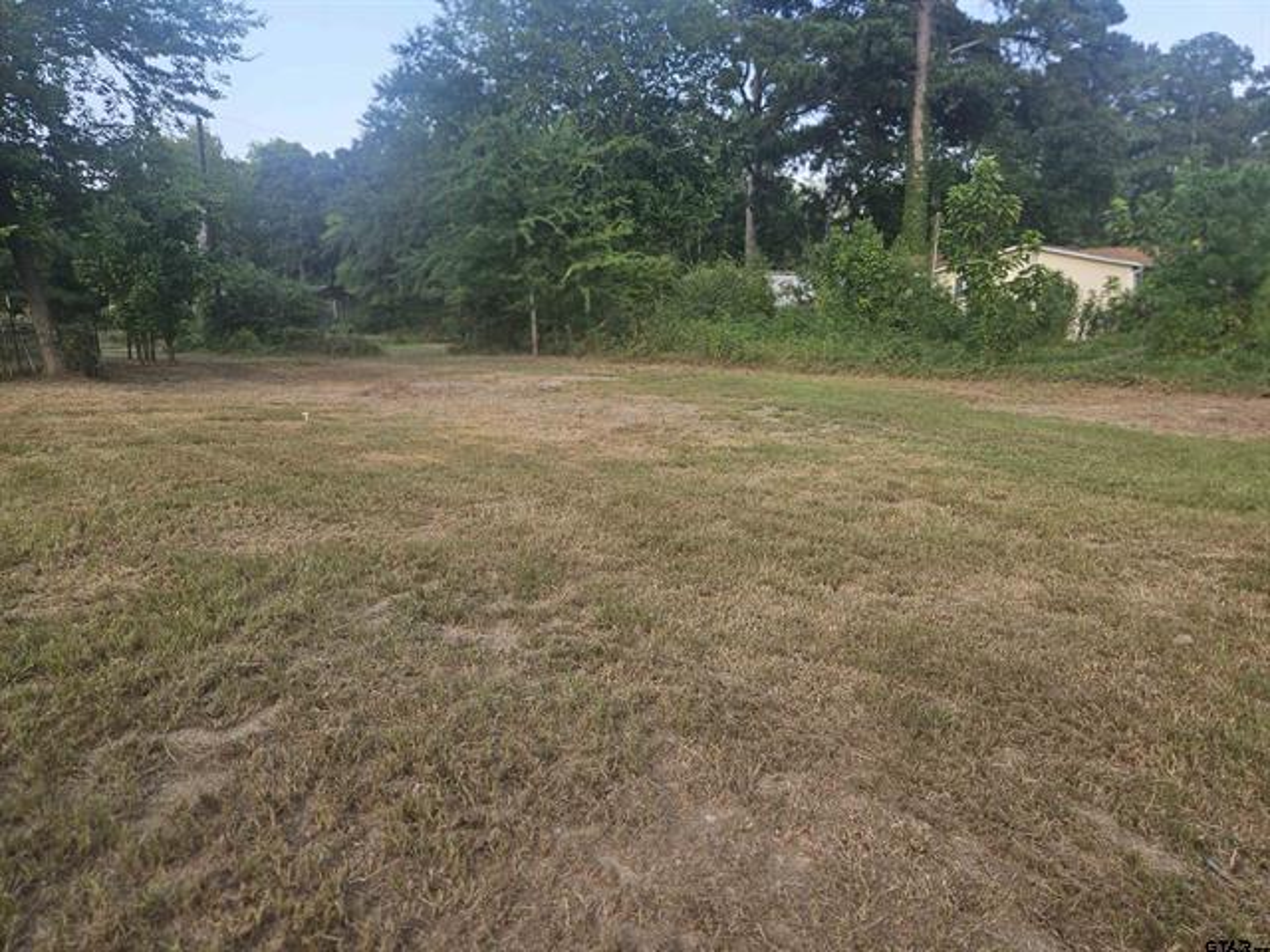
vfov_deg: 58.9
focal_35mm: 23
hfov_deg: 73.9
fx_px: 844
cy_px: 476
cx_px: 635
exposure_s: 1/352
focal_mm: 5.4
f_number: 1.8
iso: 25
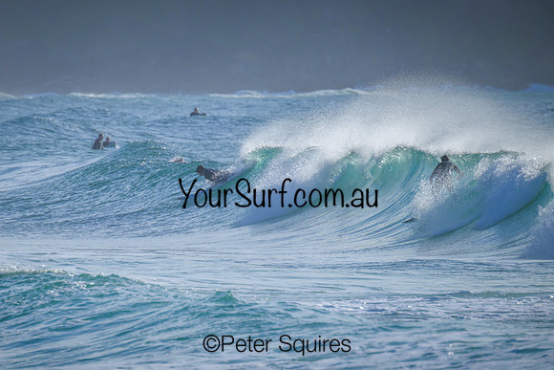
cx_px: 229
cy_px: 190
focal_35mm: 940
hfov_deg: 2.2
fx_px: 14466
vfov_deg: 1.5
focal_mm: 800
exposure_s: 1/2500
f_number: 11
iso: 800
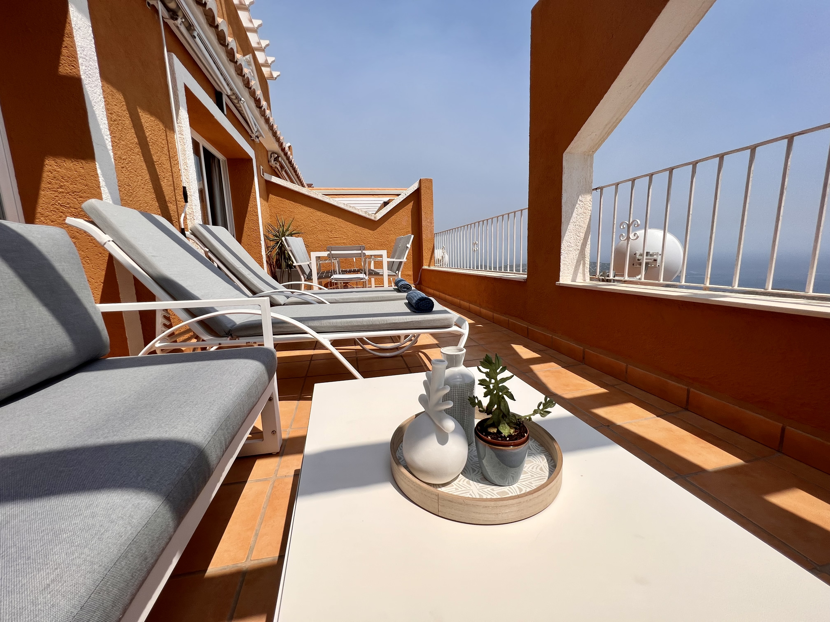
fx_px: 312
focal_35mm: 13
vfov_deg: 89.9
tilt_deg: -9.5
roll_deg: +2.4
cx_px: 415
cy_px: 311
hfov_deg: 106.2
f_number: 1.8
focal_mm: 1.57
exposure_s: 1/3311
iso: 32
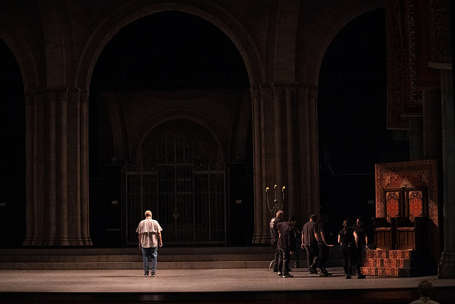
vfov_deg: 19.5
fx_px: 885
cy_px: 152
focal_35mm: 70
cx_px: 228
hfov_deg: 28.8
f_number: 5
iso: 25600
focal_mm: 70
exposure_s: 1/320
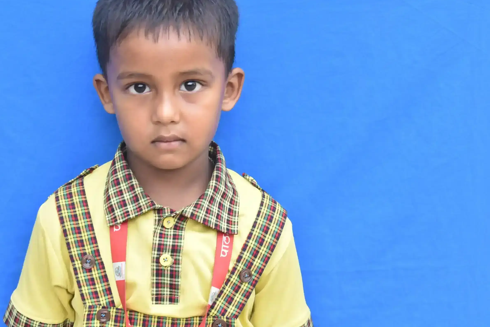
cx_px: 219
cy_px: 135
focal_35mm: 104
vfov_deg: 13.2
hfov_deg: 19.7
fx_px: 1410
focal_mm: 55
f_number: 6.3
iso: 500
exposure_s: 1/80
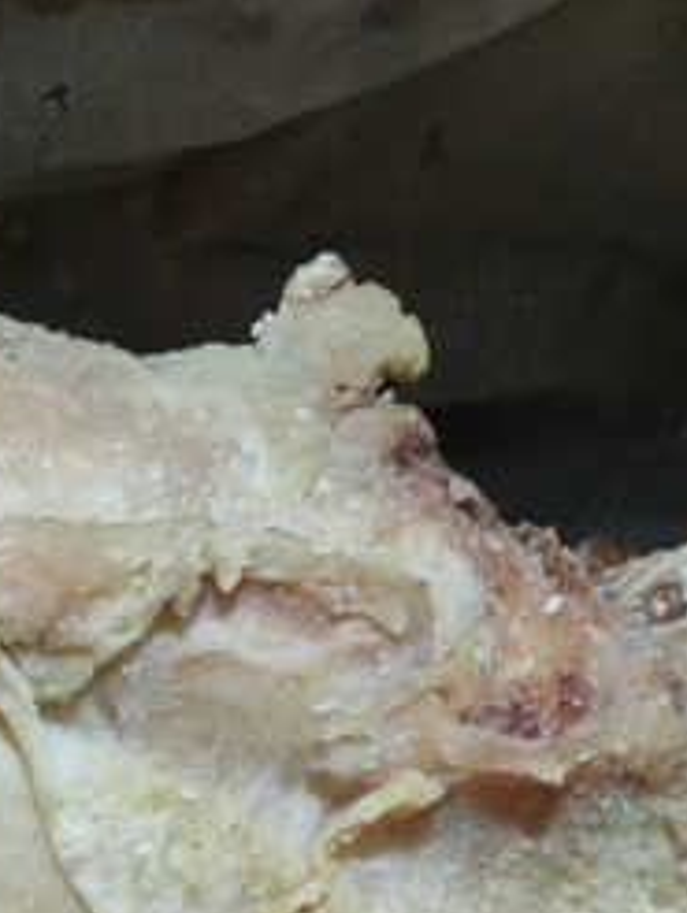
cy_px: 1973
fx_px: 3091
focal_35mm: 117
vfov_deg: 13.6
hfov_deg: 12.5
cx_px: -56
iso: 2000
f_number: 1.95
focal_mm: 5.52
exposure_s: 1/25
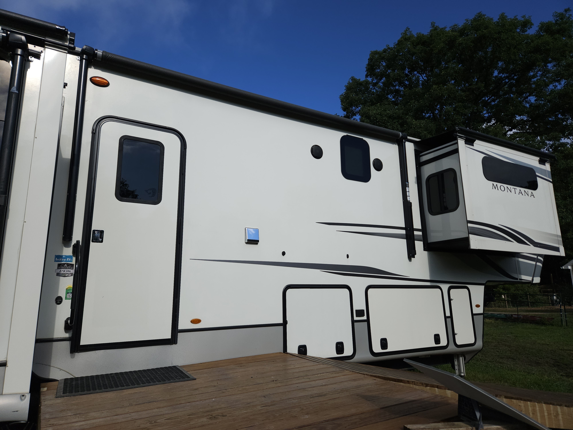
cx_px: 286
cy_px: 215
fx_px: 381
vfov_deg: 58.9
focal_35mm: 23
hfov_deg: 73.9
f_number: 1.8
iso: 50
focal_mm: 5.4
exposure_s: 1/3624
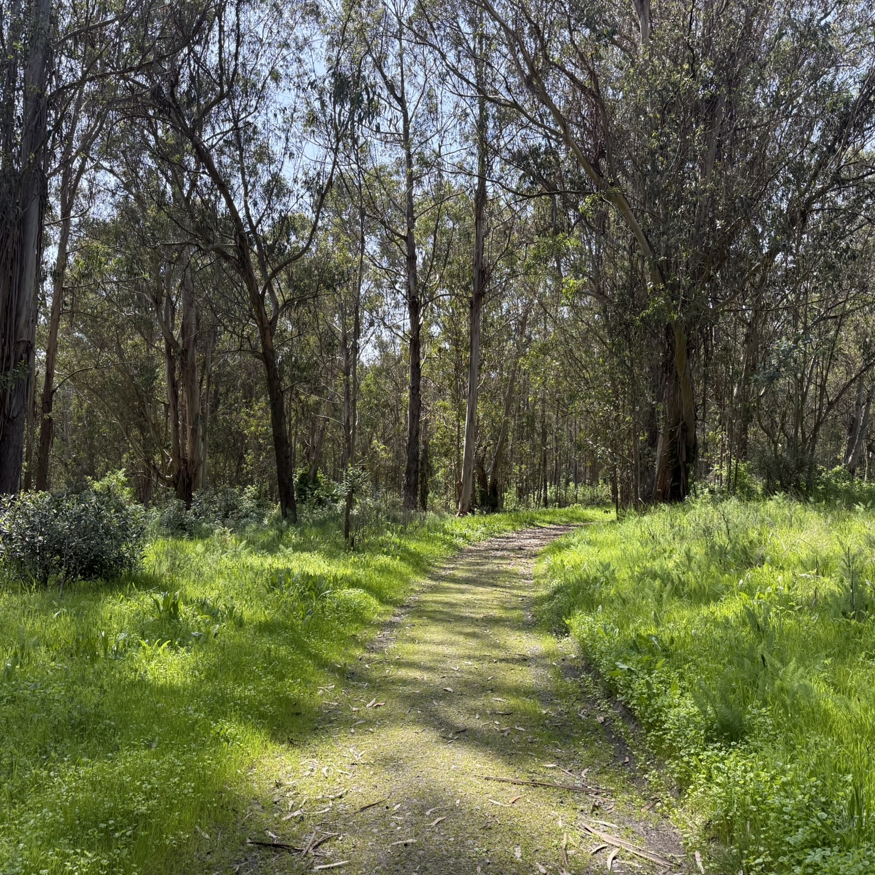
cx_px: 428
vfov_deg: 55.6
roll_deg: +0.0
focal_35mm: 29
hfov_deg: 55.6
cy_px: 444
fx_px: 829
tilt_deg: +5.2
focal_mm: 6.76
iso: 100
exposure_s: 1/1314
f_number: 1.78
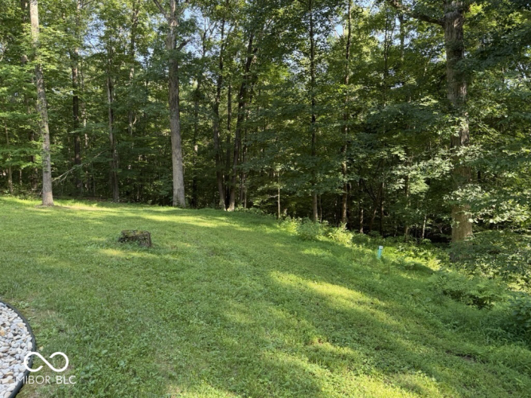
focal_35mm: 24
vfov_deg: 56.8
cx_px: 266
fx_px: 368
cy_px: 199
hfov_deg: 71.6
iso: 125
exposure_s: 1/203
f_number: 1.78
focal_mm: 6.76
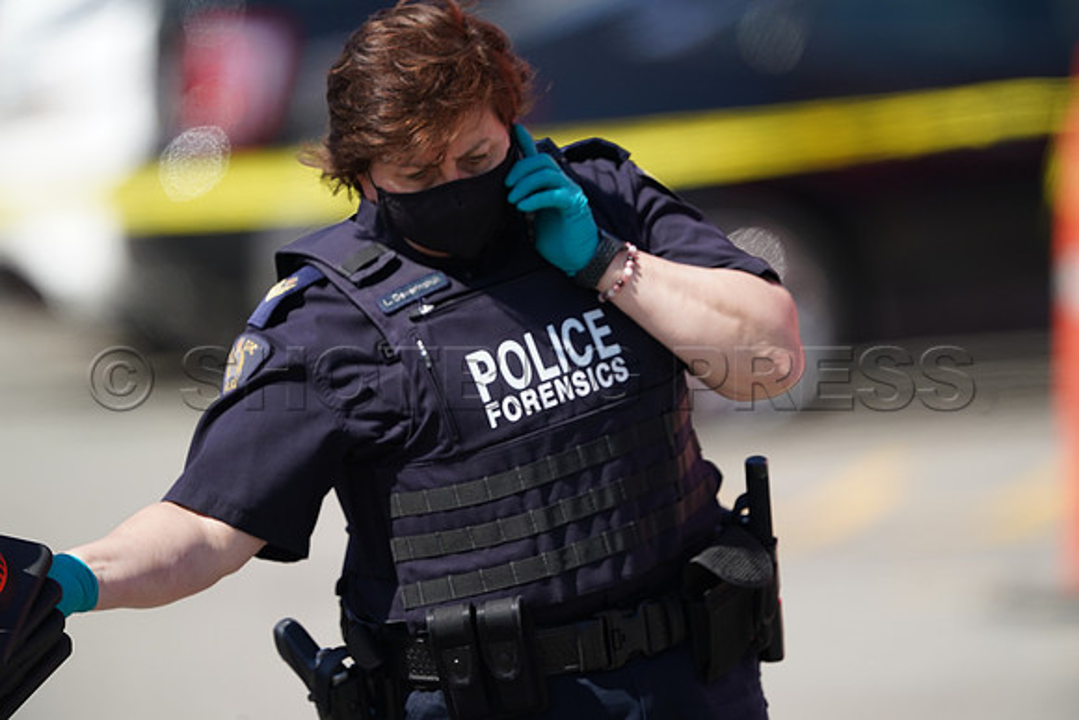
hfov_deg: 2.5
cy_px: 360
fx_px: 25181
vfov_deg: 1.6
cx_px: 540
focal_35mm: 840
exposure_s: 1/1600
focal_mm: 840
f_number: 5.6
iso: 640
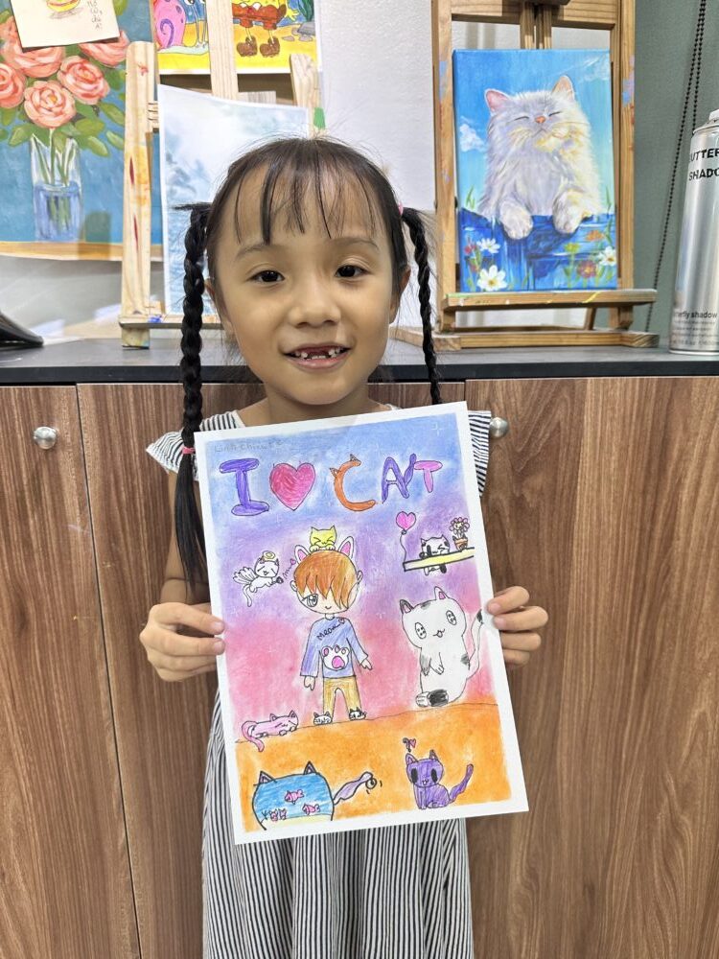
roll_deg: -1.2
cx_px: 360
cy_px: 480
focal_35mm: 24
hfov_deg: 56.8
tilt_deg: -14.3
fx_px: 665
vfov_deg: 71.6
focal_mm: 6.86
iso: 125
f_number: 1.78
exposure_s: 1/100
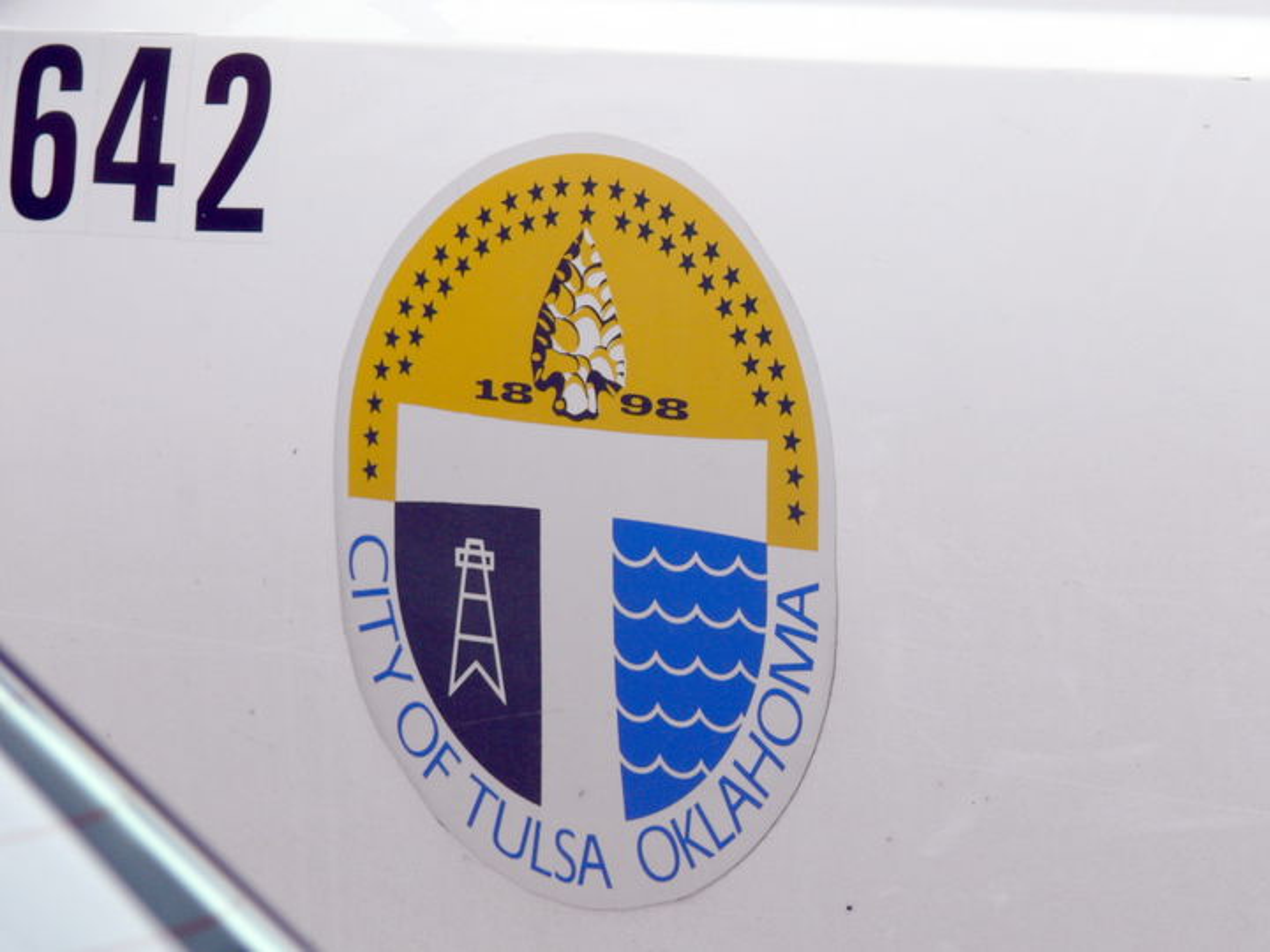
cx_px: 635
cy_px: 476
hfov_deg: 8.6
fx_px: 8438
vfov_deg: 6.5
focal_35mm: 230
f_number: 5.6
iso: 80
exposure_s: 1/100
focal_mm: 38.2
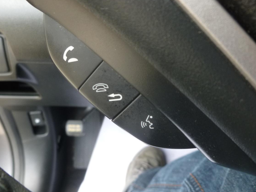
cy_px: 100
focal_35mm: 32
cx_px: 121
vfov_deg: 44.2
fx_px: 237
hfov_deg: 56.8
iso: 160
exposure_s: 1/60
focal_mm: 5
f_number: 3.3
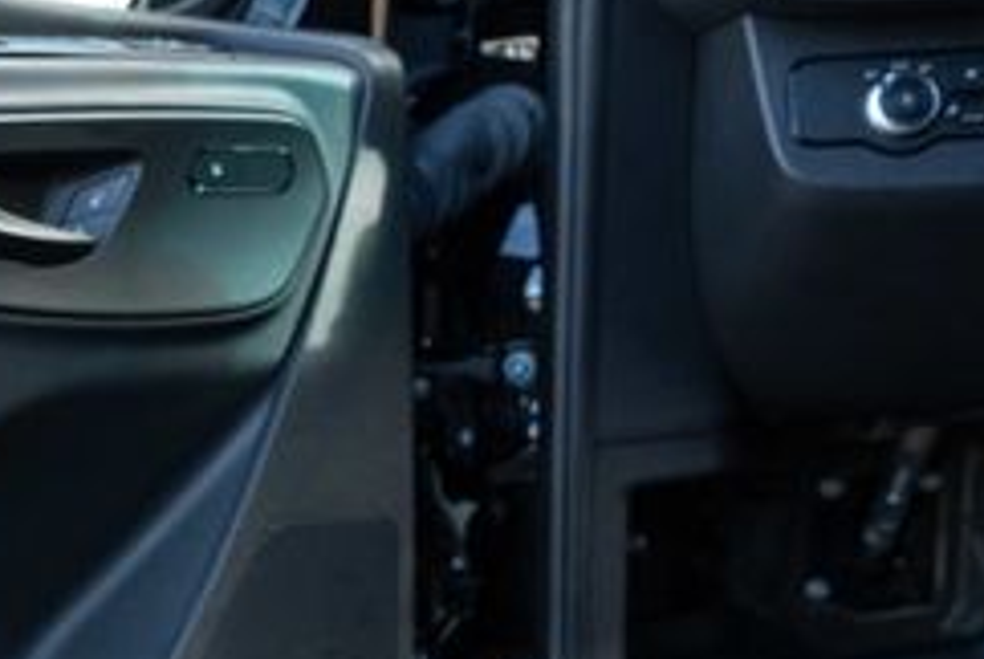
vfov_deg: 17.9
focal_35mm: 74
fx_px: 2025
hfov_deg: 24.8
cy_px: 710
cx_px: -187
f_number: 4
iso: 640
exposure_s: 1/320
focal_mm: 28
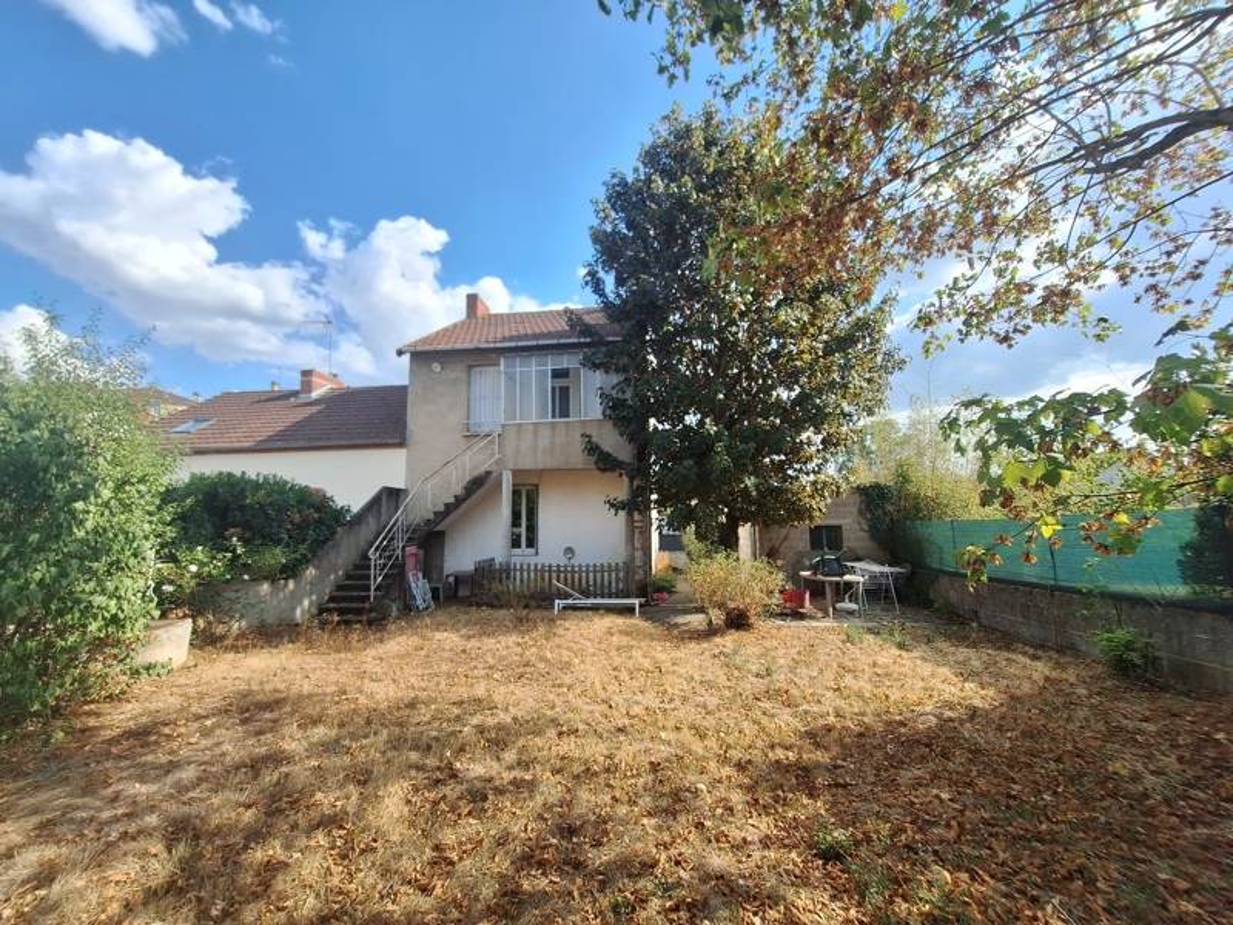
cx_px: 616
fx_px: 463
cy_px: 462
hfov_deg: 106.2
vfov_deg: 89.9
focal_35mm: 13
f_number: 2.2
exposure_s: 1/1475
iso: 40
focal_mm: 1.74
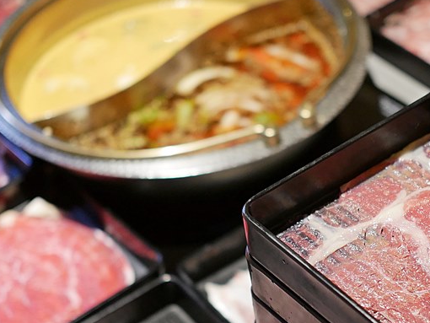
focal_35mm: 98
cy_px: 170
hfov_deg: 20.0
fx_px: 1218
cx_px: 282
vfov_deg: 15.1
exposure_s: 1/60
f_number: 1.8
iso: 500
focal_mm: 25
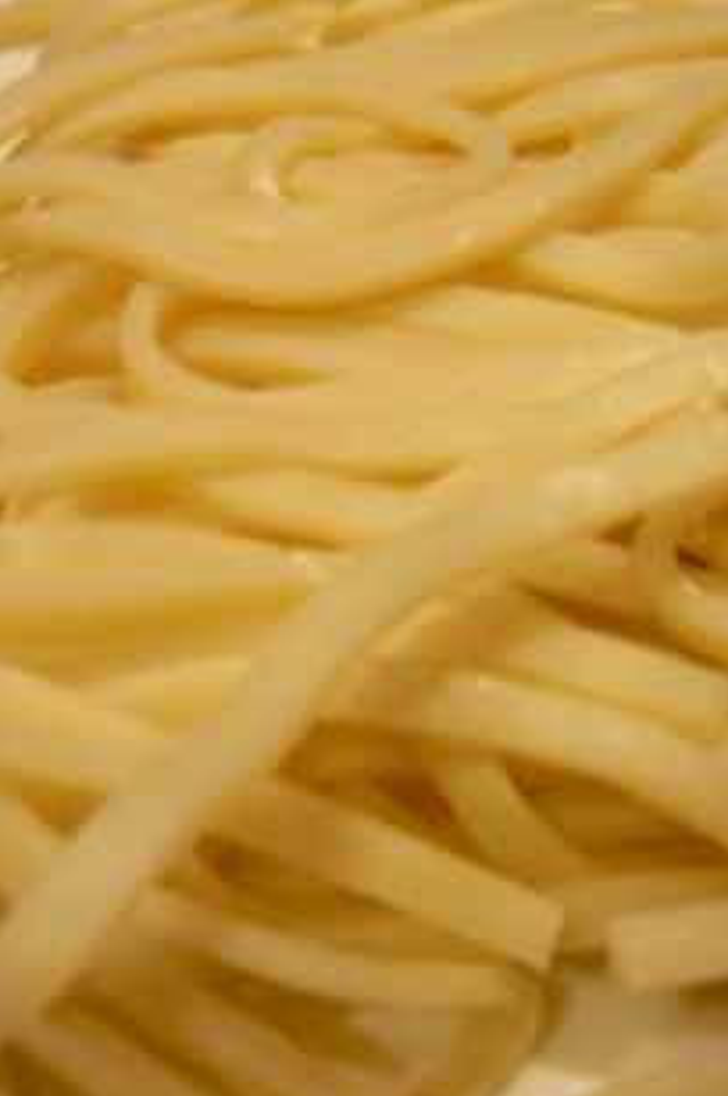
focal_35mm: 47
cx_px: 457
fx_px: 1429
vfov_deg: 42.0
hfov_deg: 28.5
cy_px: 559
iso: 400
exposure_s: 1/10
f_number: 2.8
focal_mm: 5.5
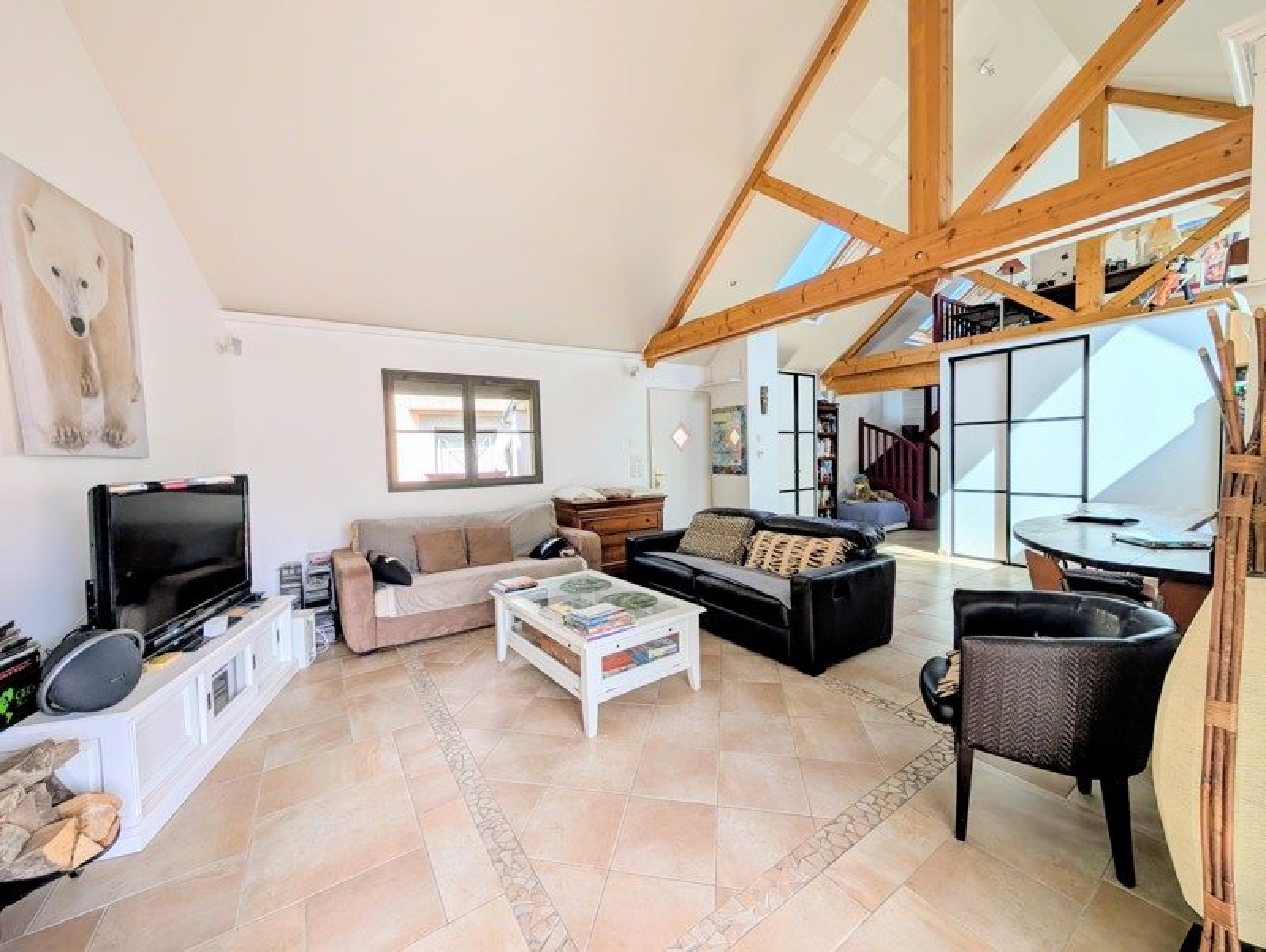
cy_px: 476
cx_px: 633
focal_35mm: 12
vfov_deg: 94.6
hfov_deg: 110.5
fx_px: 439
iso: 54
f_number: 1.7
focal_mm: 2.02
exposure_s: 1/563
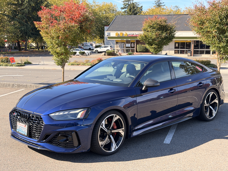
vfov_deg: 30.3
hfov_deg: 39.7
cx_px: 114
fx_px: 316
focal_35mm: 48
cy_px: 86
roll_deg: -0.4
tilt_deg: -6.3
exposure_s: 1/1377
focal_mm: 6.76
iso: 80
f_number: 1.78
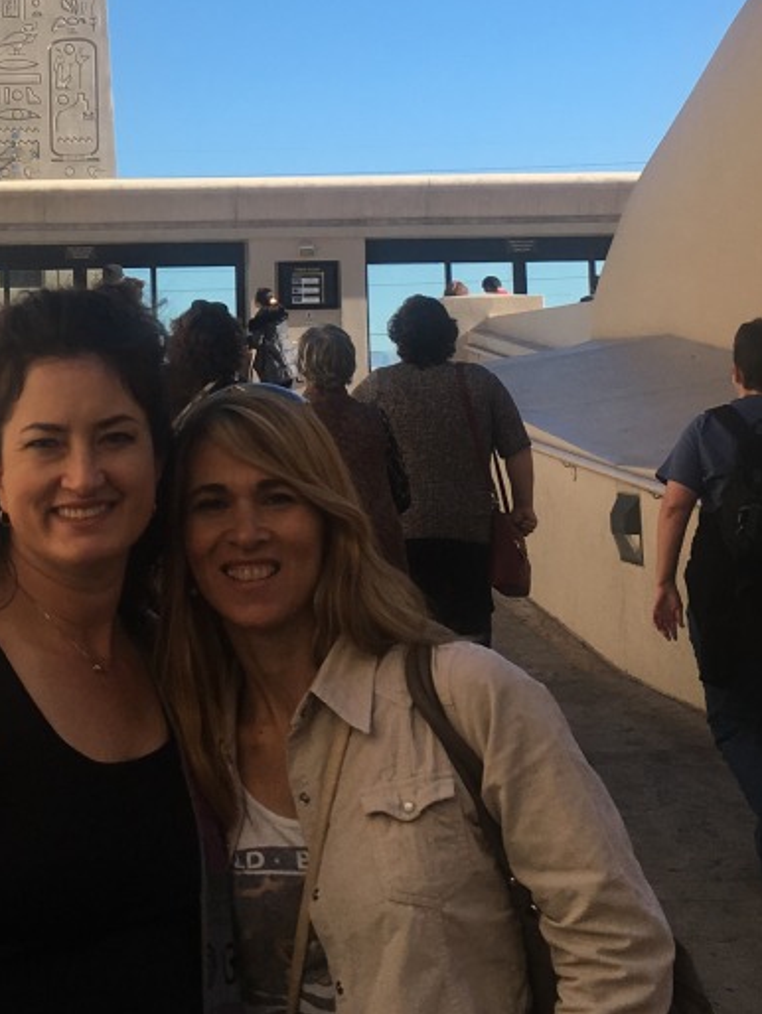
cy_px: 123
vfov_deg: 24.7
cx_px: 138
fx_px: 2258
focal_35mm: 77
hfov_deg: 18.9
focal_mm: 4.15
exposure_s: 1/1183
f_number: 2.2
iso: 25
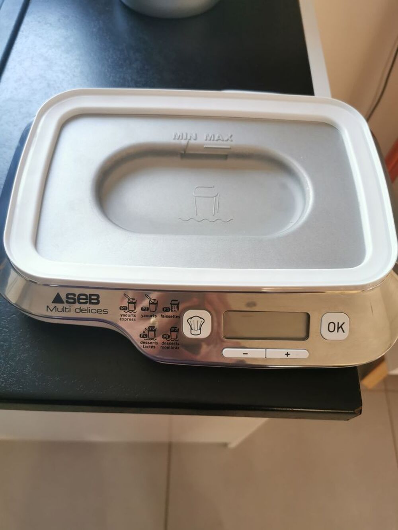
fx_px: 414
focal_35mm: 27
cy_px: 265
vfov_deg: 65.3
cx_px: 199
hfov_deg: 51.4
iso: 125
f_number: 1.6
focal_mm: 5.56
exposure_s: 1/50
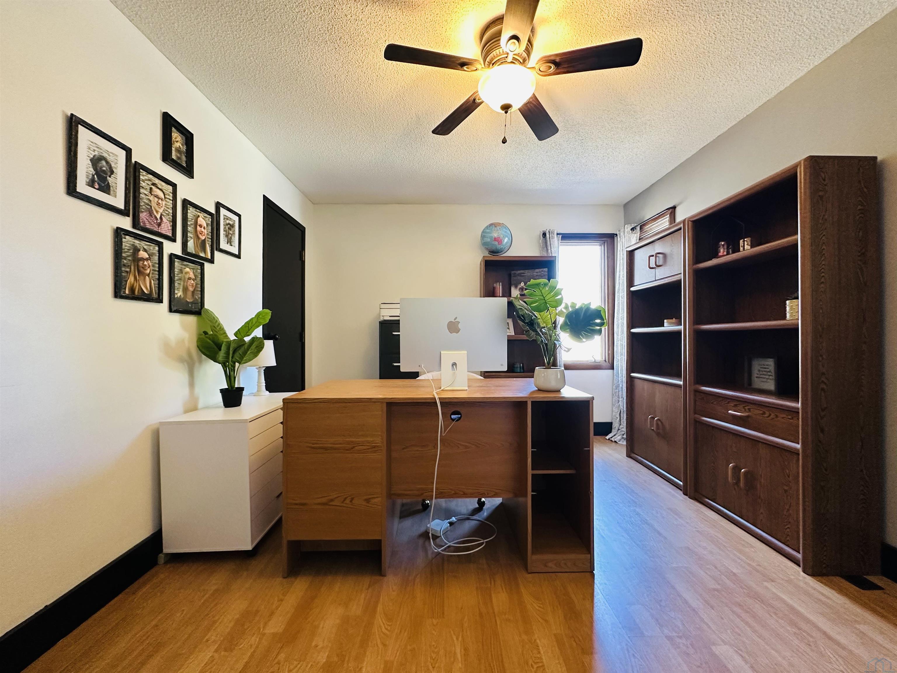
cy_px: 336
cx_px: 448
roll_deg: -0.2
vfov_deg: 85.7
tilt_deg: +0.6
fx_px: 363
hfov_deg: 102.1
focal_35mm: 14
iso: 320
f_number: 2.2
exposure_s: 1/60
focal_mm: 2.22
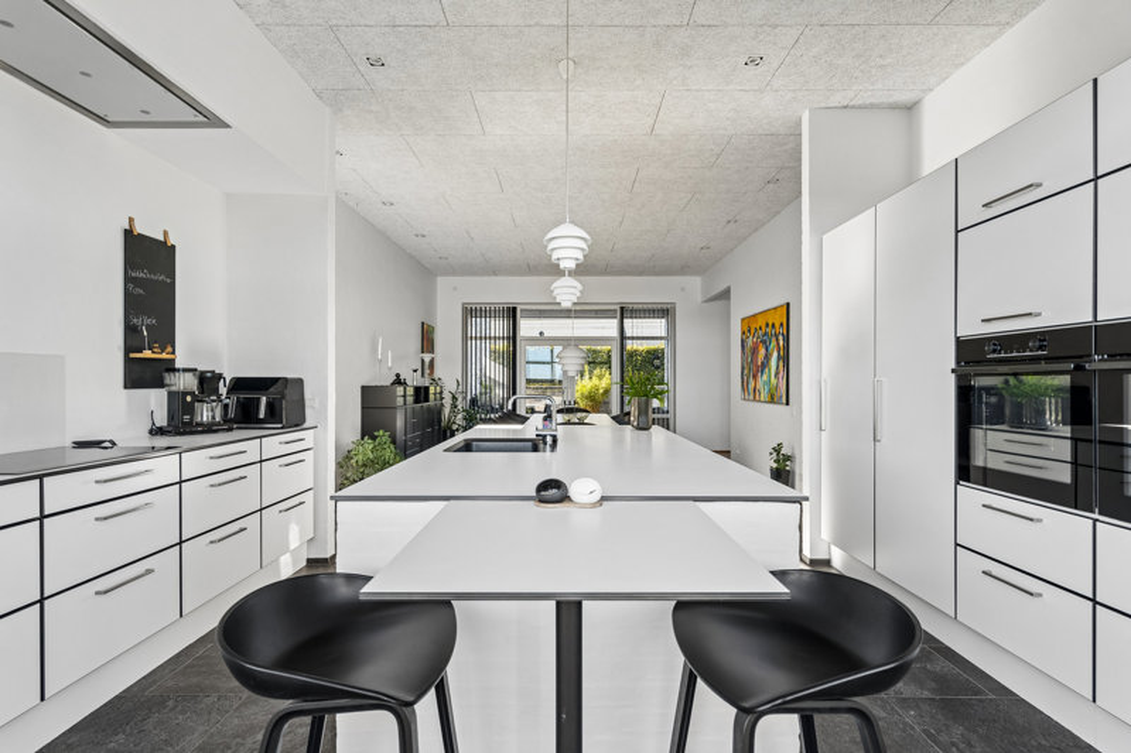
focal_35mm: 17
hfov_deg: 93.3
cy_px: 376
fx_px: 534
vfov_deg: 70.4
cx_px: 566
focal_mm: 17
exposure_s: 1/160
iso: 400
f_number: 4.5
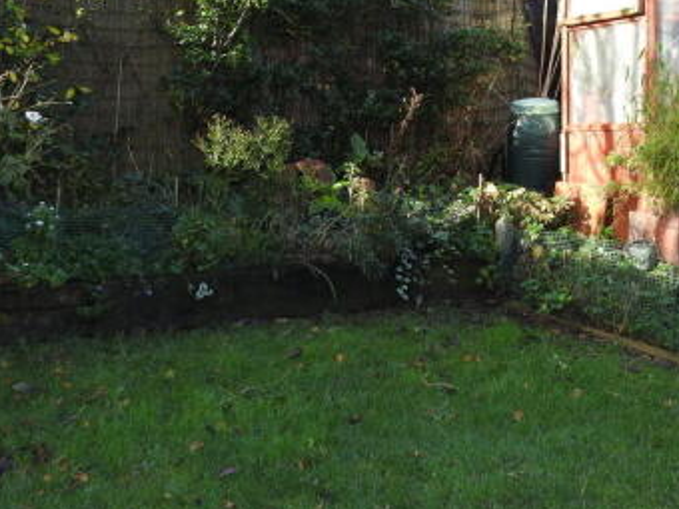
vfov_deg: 30.0
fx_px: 942
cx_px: 498
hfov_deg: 38.8
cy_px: 159
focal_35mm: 48
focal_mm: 5
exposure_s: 1/100
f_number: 3.5
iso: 100
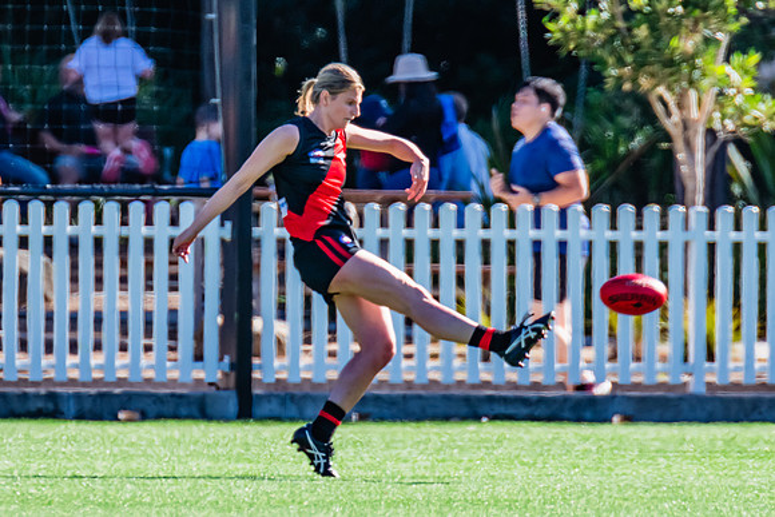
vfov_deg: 1.3
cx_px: 367
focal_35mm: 1053
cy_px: 190
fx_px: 22677
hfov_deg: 2.0
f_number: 7.1
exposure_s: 1/1250
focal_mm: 600
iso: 800
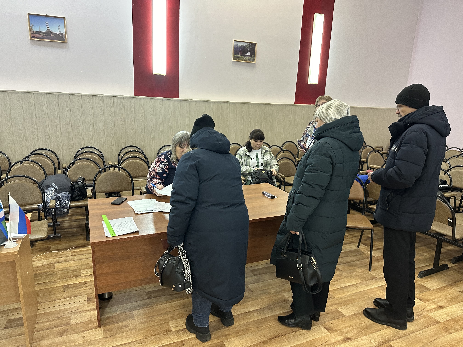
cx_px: 232
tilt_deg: -12.4
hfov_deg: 71.6
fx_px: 321
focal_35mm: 24
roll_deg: -2.0
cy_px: 174
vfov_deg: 56.8
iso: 250
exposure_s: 1/50
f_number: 1.78
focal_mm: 6.86
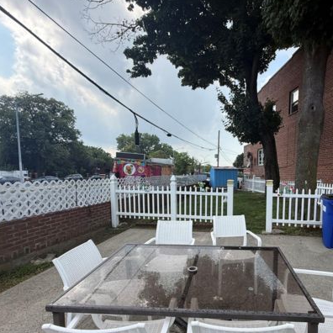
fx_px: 218
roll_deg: +0.1
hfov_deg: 73.3
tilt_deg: -4.8
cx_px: 212
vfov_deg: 74.3
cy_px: 193
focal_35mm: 20
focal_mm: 2.22
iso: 50
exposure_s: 1/799
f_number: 2.2
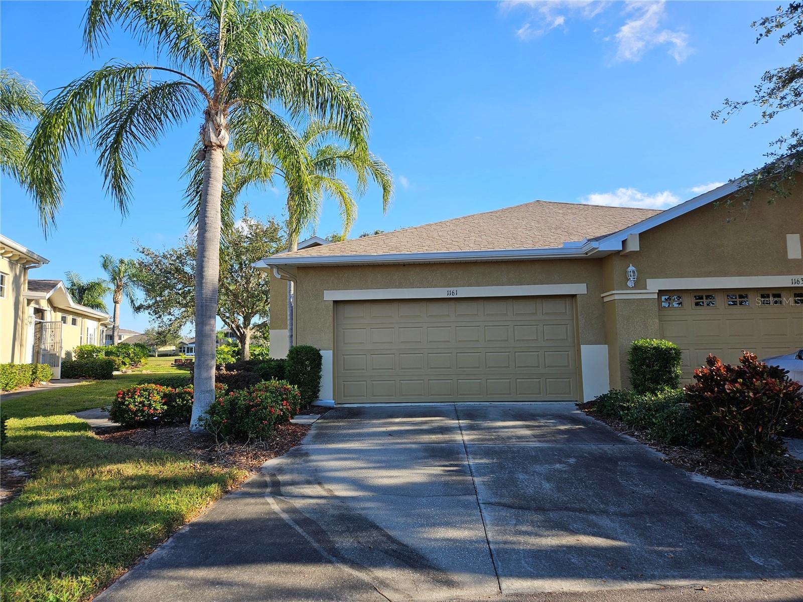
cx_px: 402
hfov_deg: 73.9
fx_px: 534
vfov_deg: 58.9
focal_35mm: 23
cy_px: 301
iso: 25
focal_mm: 5.4
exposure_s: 1/777
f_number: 1.8
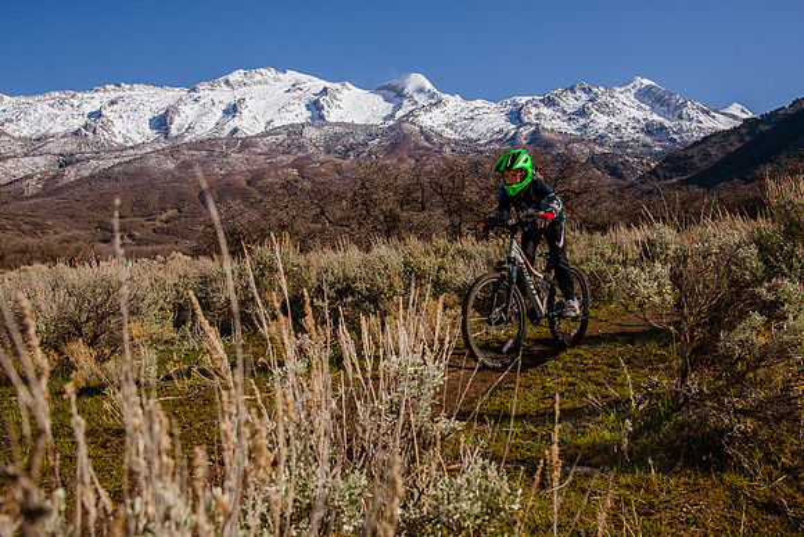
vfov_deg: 34.1
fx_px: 874
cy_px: 228
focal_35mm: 39
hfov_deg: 49.4
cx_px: 378
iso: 250
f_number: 10
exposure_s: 1/500
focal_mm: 34
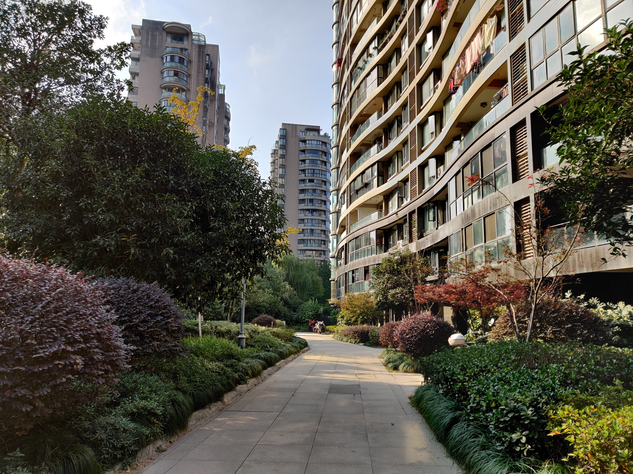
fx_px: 494
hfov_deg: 65.3
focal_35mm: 27
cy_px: 237
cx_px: 316
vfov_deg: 51.4
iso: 100
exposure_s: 1/539
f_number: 1.65
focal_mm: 4.75
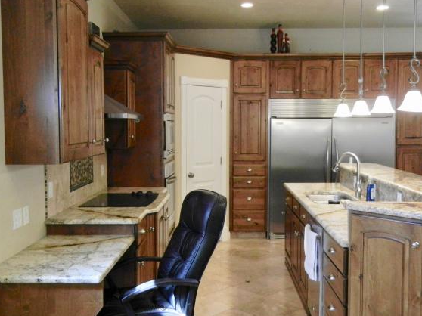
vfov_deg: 36.8
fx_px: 475
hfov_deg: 47.9
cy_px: 154
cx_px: 214
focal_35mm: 39
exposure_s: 1/71.8
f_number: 3.6
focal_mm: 6.2
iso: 640
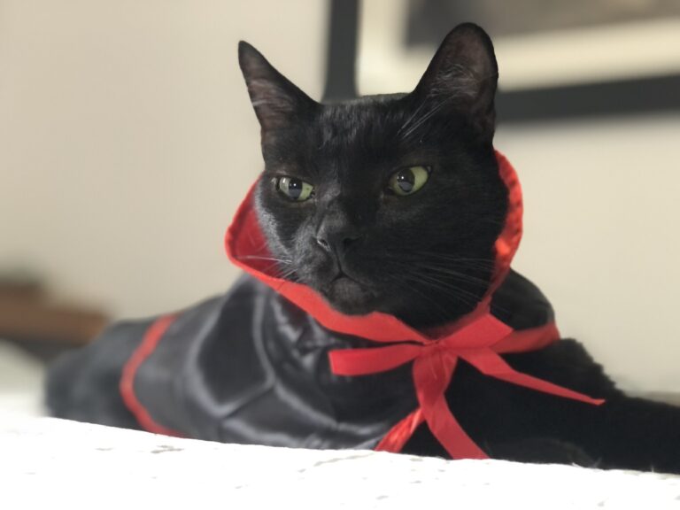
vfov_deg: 25.7
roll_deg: -3.5
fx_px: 1120
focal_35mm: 57
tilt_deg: +5.9
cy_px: 255
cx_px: 340
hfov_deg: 33.8
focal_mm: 6.6
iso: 400
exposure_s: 1/30
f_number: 2.8
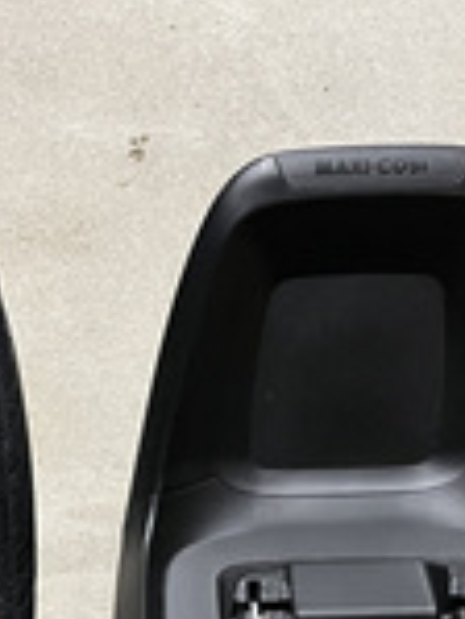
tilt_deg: -68.6
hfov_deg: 16.6
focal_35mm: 87
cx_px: -2
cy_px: 785
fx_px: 1556
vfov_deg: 20.7
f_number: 1.6
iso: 320
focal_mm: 5.1
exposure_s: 1/50
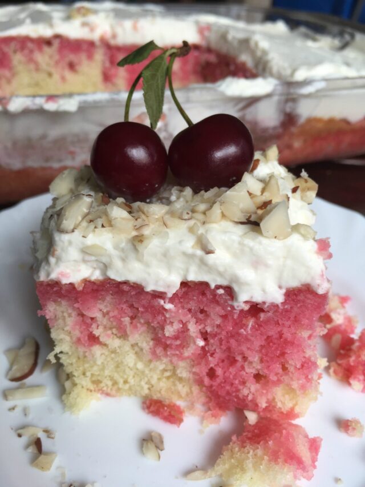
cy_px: 244
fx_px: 408
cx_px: 182
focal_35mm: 29
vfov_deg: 61.7
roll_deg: -5.0
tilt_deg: -36.3
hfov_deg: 48.2
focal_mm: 4.15
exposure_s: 1/50
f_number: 2.2
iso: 40
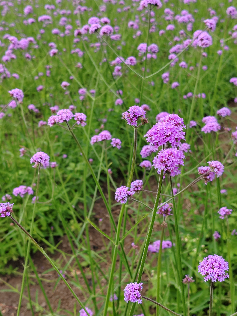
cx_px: 118
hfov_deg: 27.0
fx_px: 493
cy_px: 158
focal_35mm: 54
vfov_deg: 35.5
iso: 100
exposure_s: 1/160
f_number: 1.8
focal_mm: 6.14
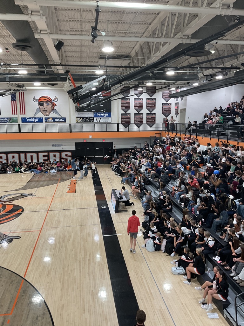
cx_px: 122
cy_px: 163
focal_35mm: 29
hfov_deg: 48.2
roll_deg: -1.6
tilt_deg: -9.6
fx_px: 273
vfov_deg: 61.7
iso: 64
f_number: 1.8
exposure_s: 1/60
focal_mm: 3
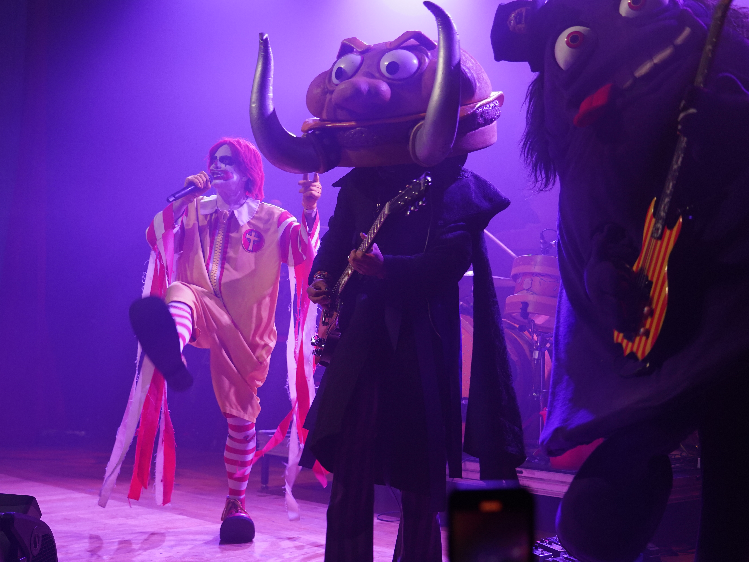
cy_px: 280
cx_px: 364
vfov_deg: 29.7
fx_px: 1060
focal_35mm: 49
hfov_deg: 38.9
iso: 2000
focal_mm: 45
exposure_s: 1/160
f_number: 4
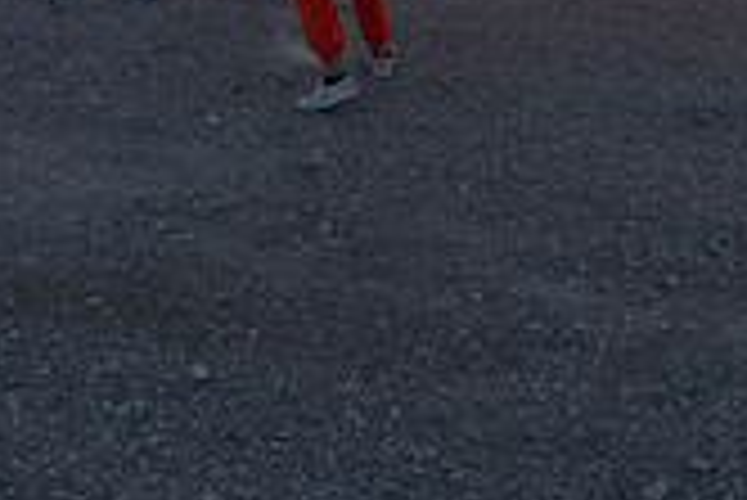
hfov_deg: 23.8
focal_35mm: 84
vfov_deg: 14.8
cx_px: 598
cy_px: -313
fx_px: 1744
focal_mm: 24
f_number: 5.6
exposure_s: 1/2000
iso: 1250
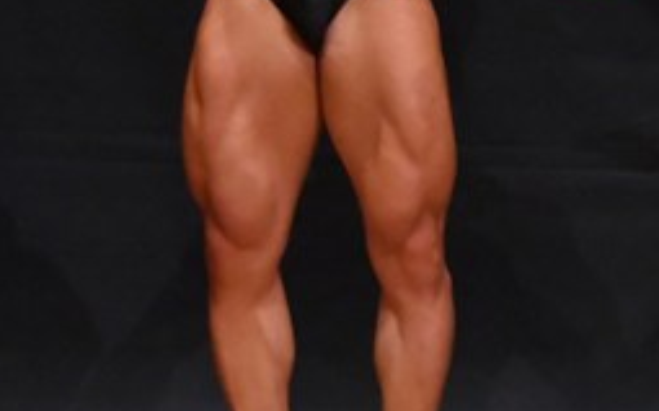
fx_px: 19186
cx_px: 523
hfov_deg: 2.0
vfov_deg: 1.2
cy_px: 16
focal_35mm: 1069
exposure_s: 1/400
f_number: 5.6
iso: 6400
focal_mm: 230
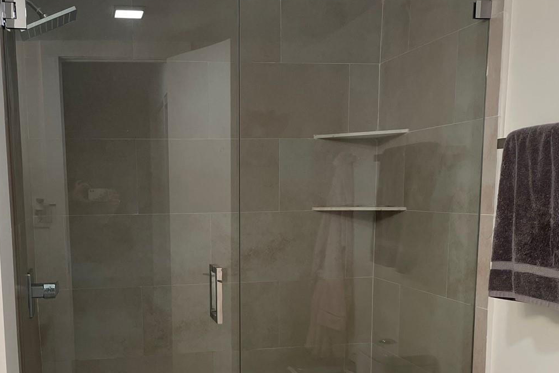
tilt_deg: -9.2
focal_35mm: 43
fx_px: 668
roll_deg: +1.0
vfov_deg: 30.6
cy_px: 290
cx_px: 216
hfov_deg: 45.1
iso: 100
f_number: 1.6
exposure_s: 1/120
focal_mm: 4.2
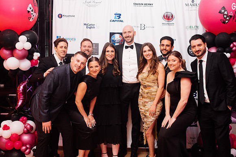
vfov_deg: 33.2
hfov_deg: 47.9
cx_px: 136
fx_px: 264
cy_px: 78
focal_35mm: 40
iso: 2500
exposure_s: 1/200
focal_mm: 35
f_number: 2.8
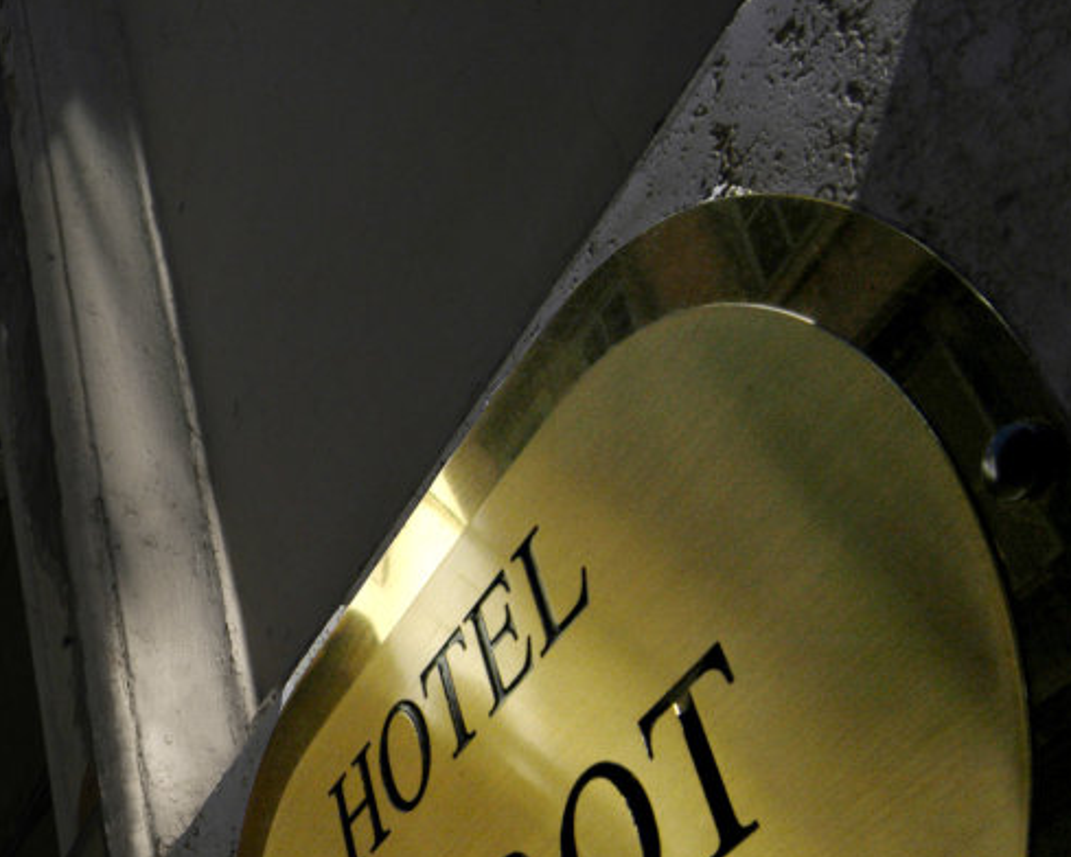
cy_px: 580
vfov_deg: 28.4
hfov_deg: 32.8
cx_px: 33
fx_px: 1680
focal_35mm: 53
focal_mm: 18
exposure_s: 1/125
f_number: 16
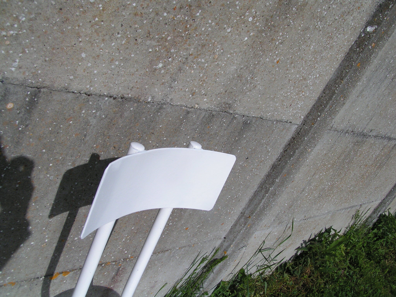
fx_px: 435
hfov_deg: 49.0
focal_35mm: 38
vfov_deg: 37.7
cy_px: 148
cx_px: 198
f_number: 6.3
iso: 50
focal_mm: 5.8
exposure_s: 1/800
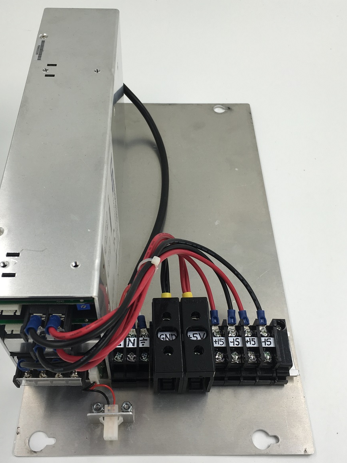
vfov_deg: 53.9
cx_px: 161
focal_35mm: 34
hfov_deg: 41.8
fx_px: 454
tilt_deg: -54.4
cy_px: 244
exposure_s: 1/120
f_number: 2.2
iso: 25
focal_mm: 4.15
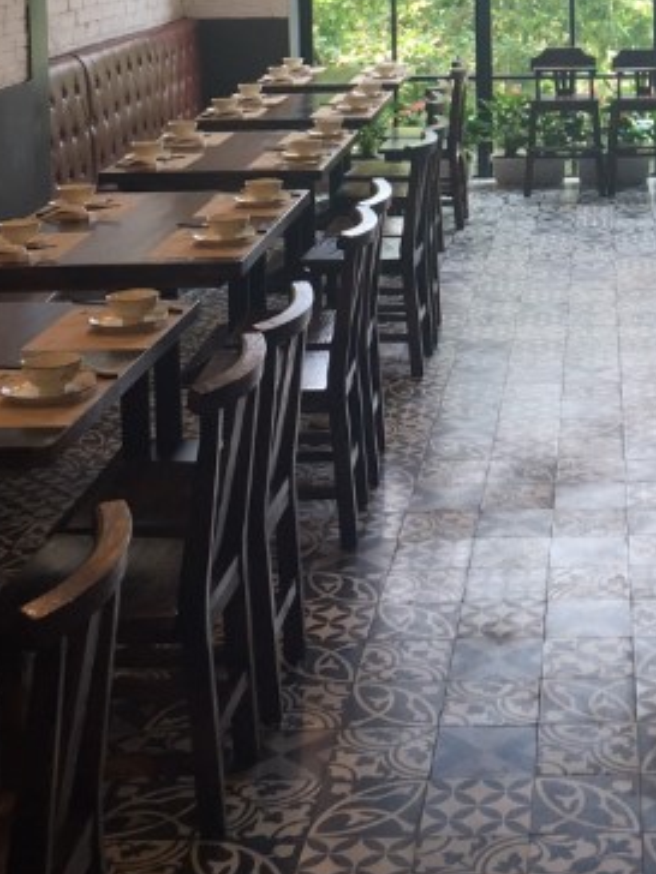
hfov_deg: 22.0
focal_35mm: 65
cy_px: 0
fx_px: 1642
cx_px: 603
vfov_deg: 28.0
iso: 32
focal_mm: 4.15
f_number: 2.2
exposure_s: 1/100
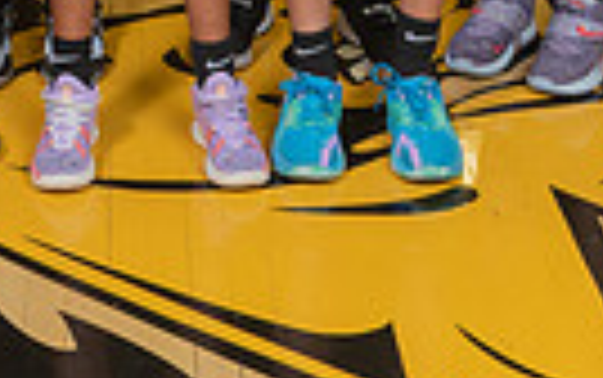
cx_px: 112
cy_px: -533
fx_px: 1957
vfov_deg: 9.7
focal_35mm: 119
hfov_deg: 17.4
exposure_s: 1/50
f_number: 7.1
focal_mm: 24
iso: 250
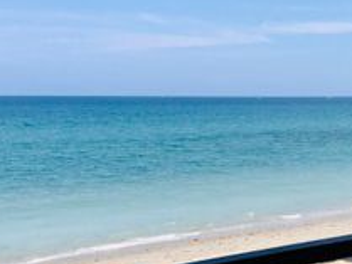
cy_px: 147
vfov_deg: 21.9
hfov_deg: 28.6
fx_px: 682
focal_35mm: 67
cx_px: 259
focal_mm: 3.99
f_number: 1.8
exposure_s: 1/2519
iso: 20
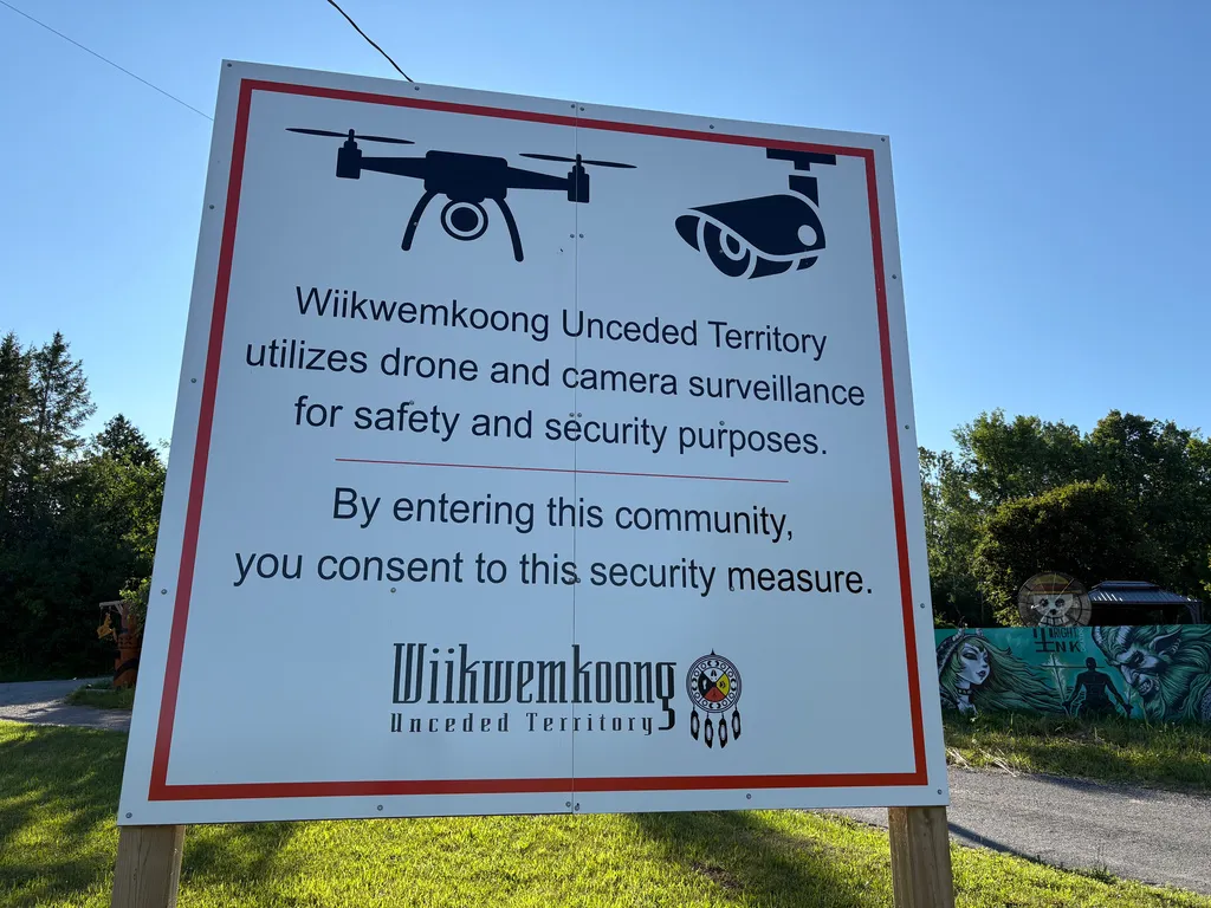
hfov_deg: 67.3
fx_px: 910
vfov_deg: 53.1
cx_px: 606
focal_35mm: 26
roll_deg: +0.6
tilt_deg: +12.4
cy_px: 454
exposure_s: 1/2639
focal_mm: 6
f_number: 1.6
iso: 50
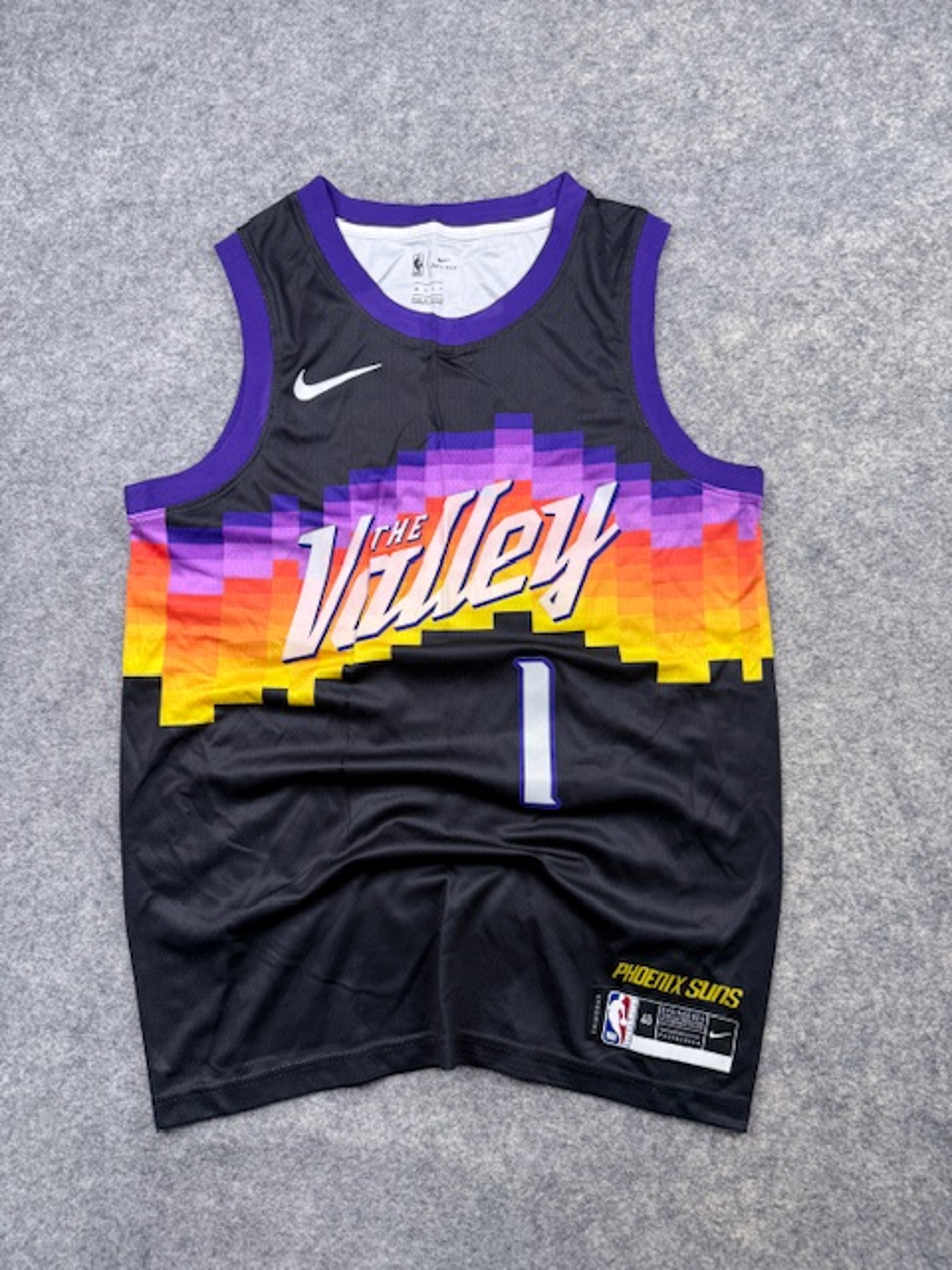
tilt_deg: -53.7
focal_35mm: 24
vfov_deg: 71.6
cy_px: 635
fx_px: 880
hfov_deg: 56.8
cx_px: 476
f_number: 1.78
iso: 64
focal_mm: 6.76
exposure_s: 1/100
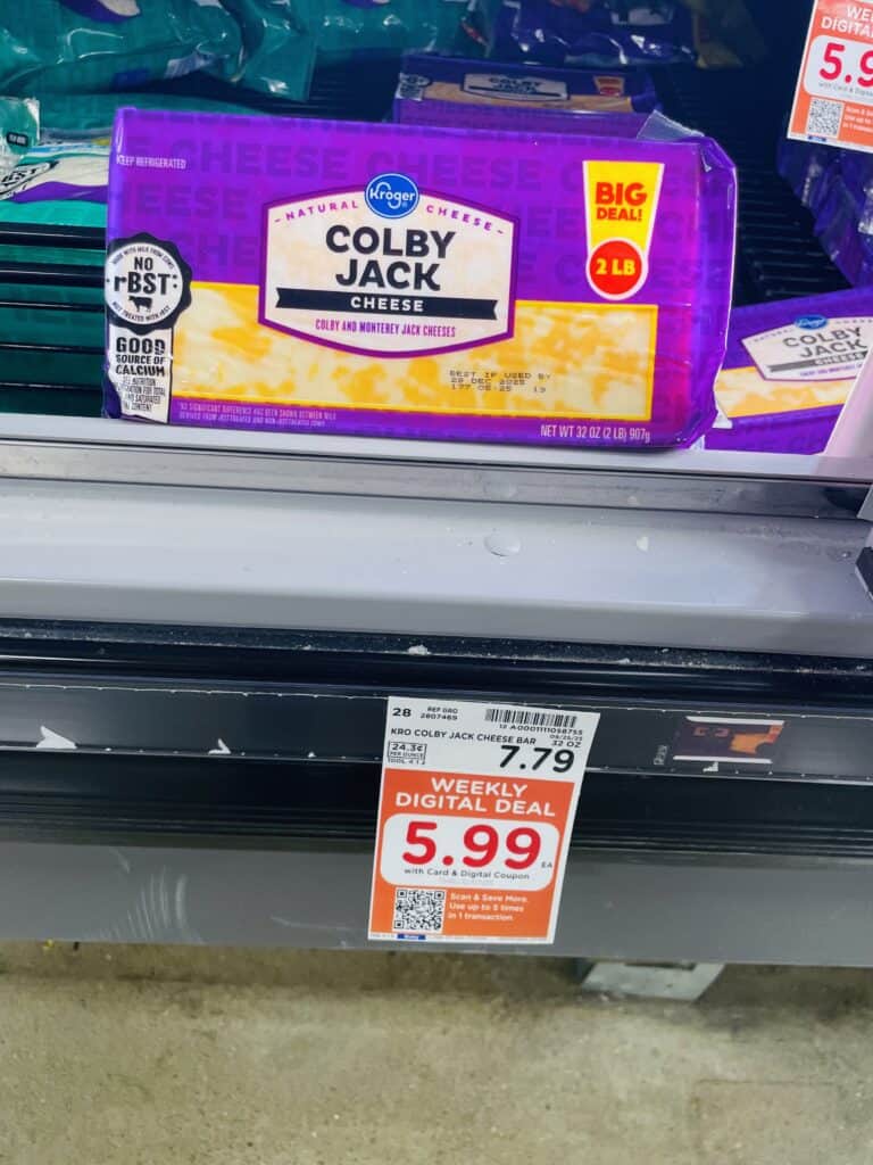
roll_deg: -2.4
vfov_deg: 67.3
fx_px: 874
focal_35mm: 26
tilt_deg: -44.7
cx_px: 436
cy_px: 582
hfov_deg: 53.1
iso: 80
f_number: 1.6
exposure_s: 1/66
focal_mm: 4.2
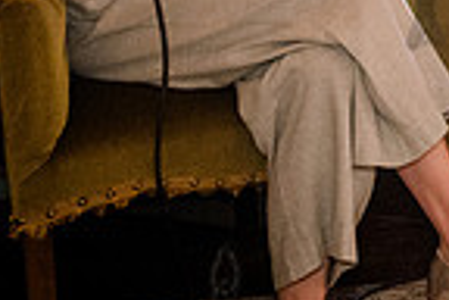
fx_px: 1921
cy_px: -157
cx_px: 806
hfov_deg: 12.2
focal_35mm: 154
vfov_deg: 8.7
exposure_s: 1/200
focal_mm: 35
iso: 4000
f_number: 4.5
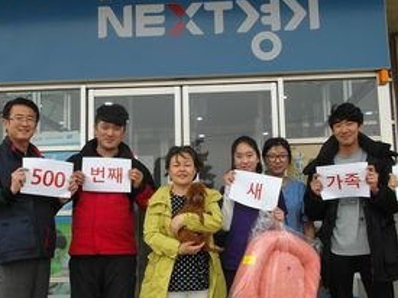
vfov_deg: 35.1
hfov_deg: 45.8
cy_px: 158
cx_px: 195
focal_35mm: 41
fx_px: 471
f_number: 4
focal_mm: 4.1
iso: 100
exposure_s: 1/90
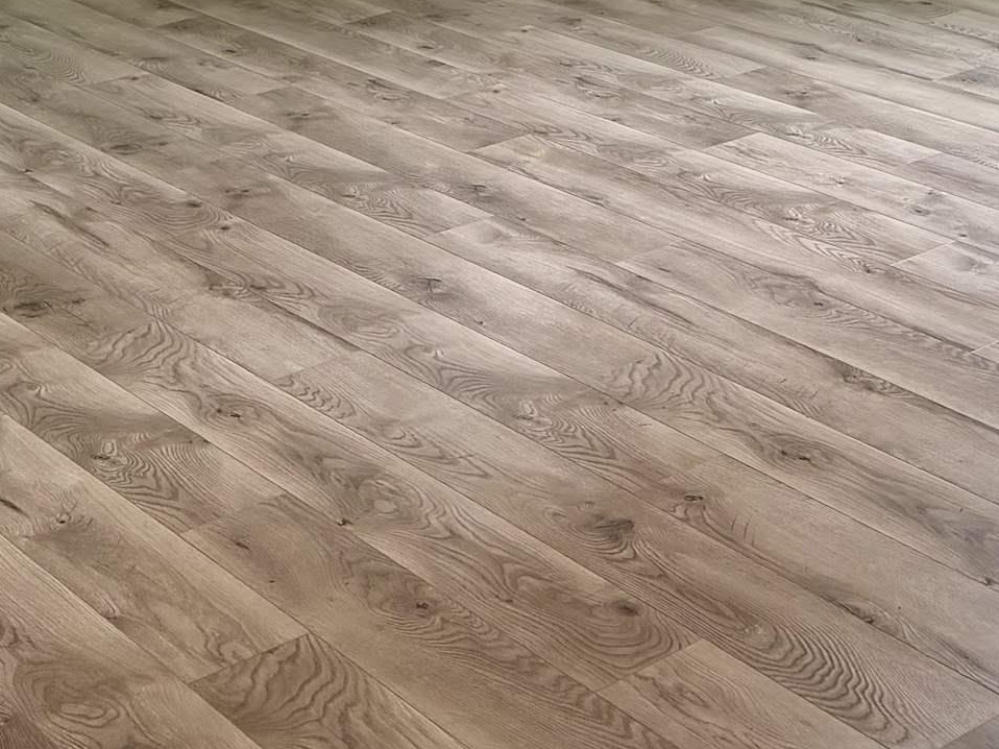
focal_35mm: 77
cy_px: -410
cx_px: 585
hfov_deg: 25.3
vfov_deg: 17.1
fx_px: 2222
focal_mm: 6.76
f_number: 1.78
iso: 160
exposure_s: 1/140
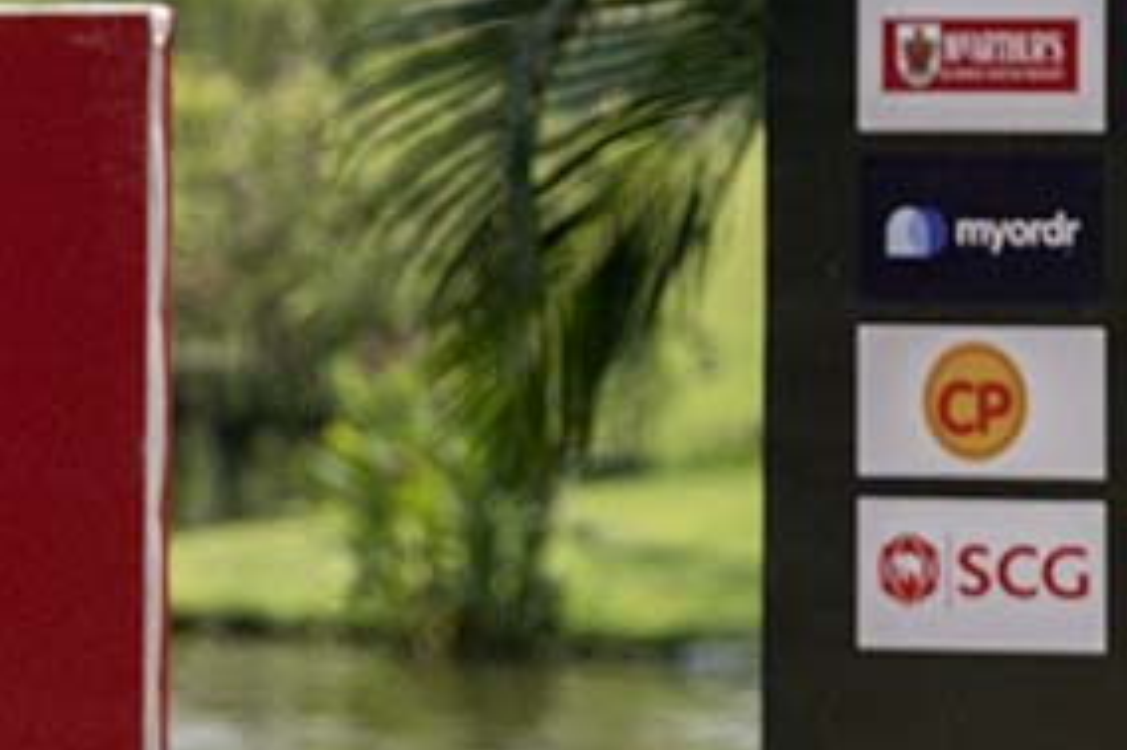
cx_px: -329
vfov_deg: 3.7
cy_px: 310
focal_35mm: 372
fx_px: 11638
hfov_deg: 5.5
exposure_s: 1/5000
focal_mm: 110
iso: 560
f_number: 3.5
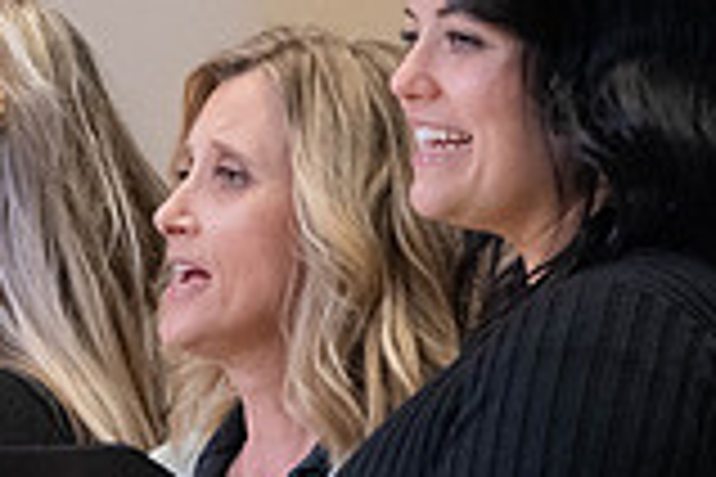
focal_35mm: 826
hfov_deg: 2.5
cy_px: 416
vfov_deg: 1.7
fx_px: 16427
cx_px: 196
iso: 5000
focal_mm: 180
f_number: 5.6
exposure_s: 1/200
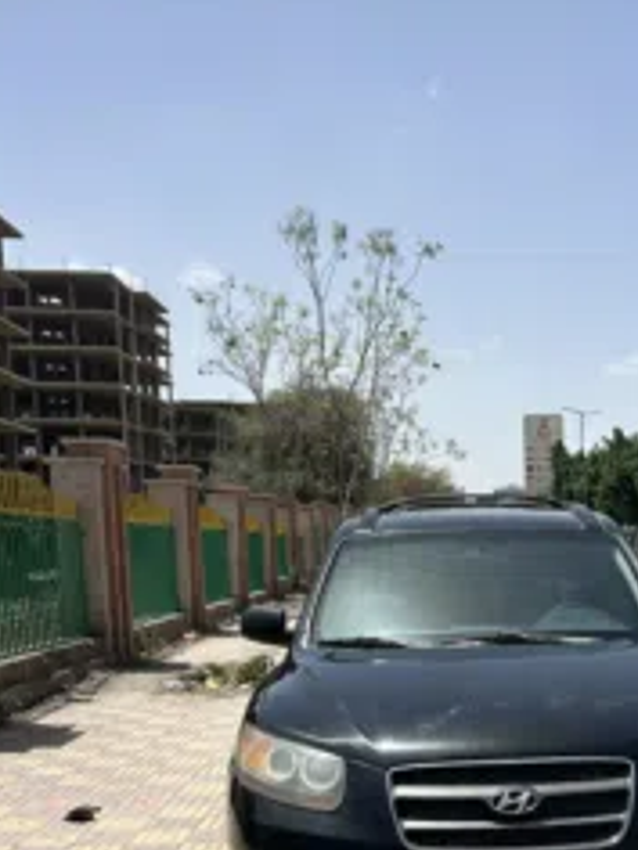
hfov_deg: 31.8
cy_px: 681
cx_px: 530
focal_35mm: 44
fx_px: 1081
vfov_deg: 41.1
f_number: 1.5
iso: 50
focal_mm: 5.7
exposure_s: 1/4115
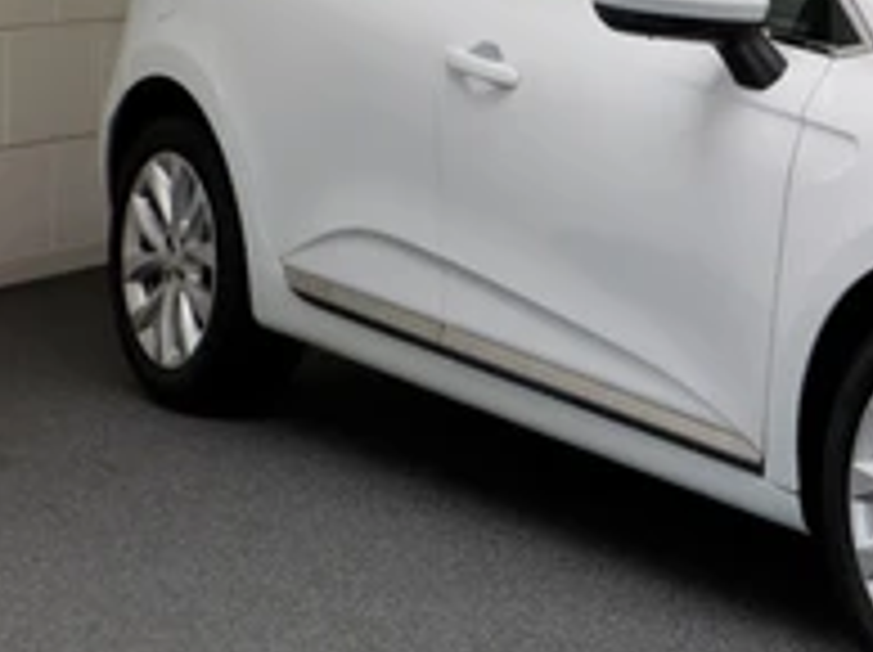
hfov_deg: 15.3
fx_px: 3123
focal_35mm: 124
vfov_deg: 11.9
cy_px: 94
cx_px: 1076
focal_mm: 22.5
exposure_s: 1/100
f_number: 2.7
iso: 100
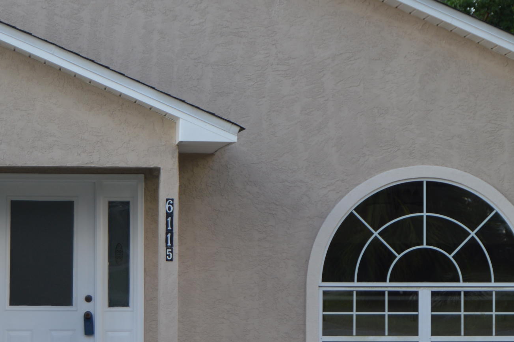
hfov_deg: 13.2
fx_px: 2213
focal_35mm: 155
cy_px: 110
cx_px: 270
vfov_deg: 8.8
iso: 100
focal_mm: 45
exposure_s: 1/125
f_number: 5.6
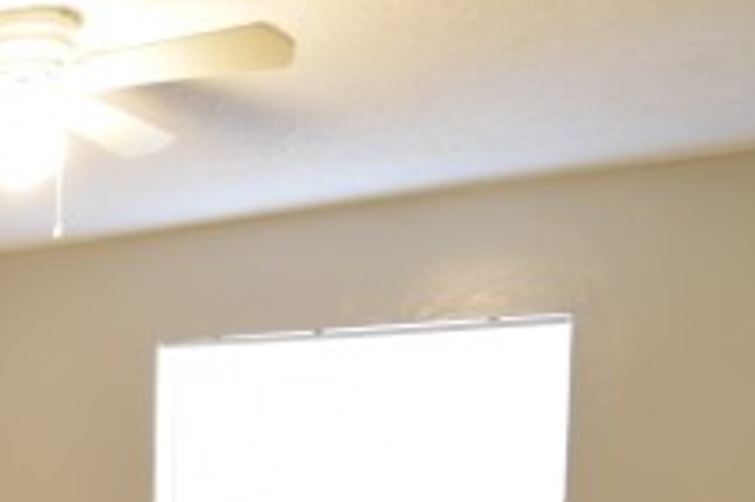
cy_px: 498
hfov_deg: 31.0
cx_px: -207
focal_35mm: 51
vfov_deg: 25.2
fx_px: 1069
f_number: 3.5
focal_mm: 10
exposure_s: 1/10
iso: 800
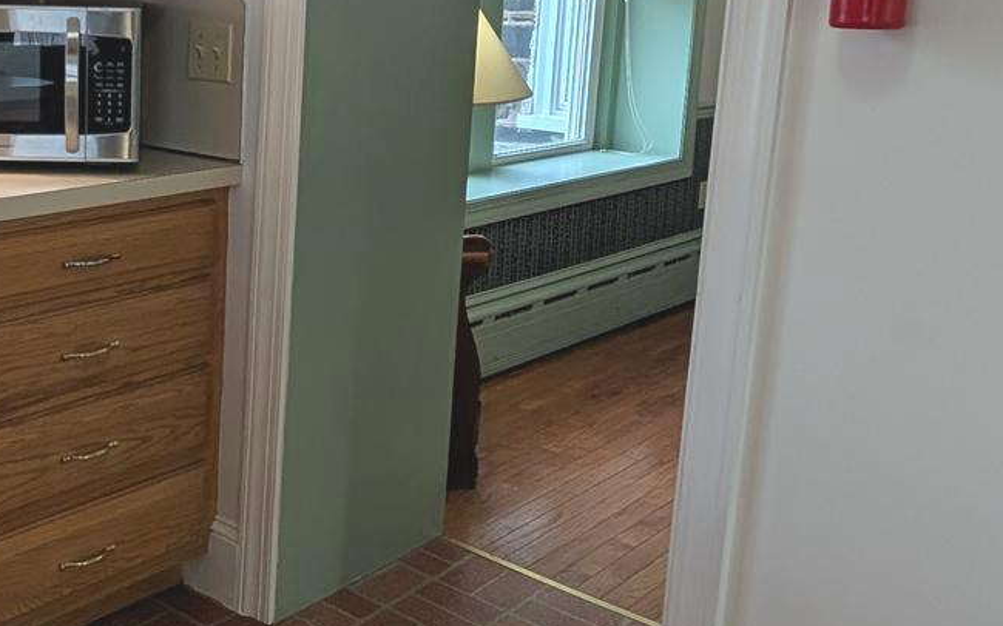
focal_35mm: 40
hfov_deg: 46.1
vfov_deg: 31.6
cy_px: 177
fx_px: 1093
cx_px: 170
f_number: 1.7
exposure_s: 1/108
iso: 63
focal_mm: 2.02
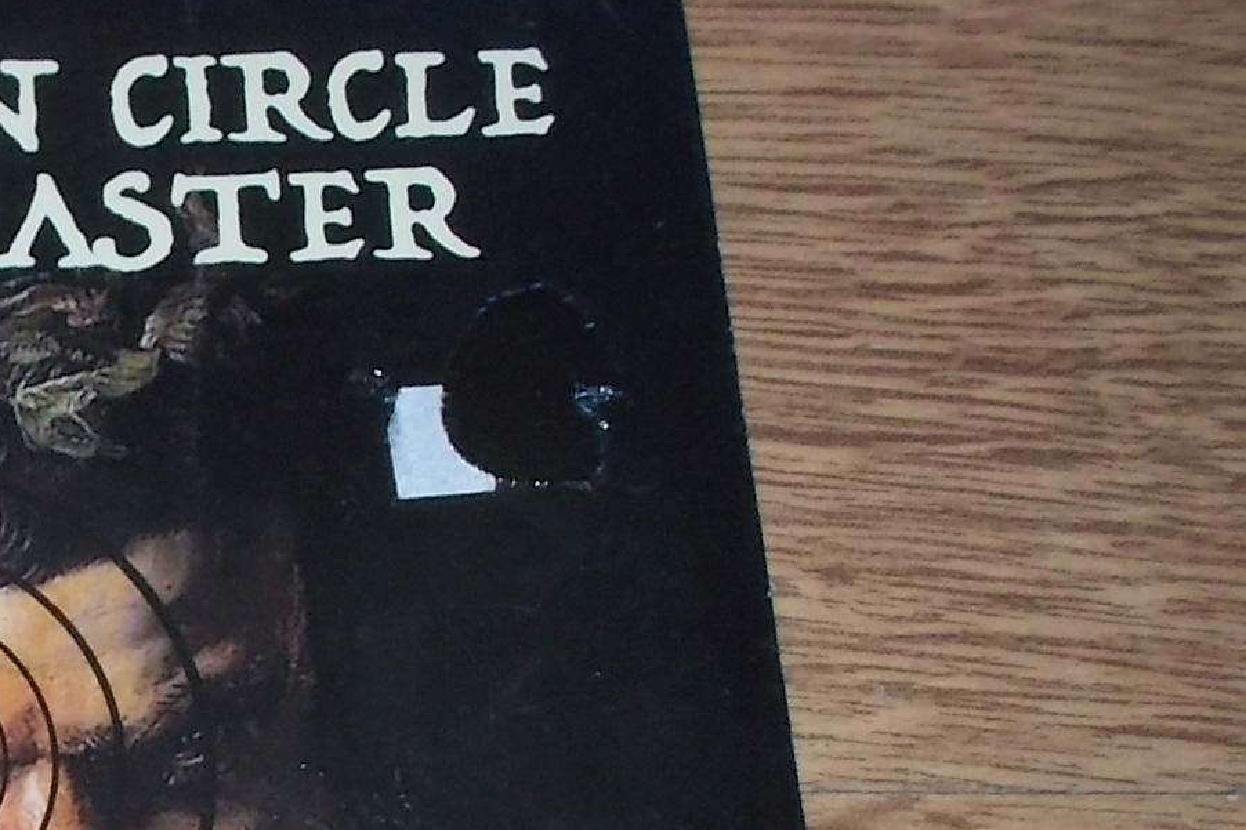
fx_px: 2630
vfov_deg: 17.4
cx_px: -186
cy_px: 873
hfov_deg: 24.5
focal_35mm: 76
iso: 200
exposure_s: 1/30
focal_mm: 4.1
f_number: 3.3
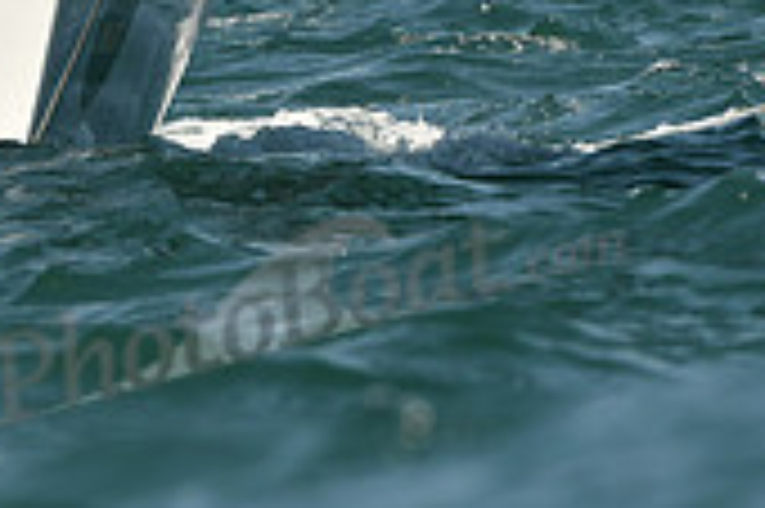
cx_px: -238
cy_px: 137
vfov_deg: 1.0
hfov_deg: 1.5
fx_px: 28957
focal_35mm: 1364
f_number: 8
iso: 250
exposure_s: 1/1000
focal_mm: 400
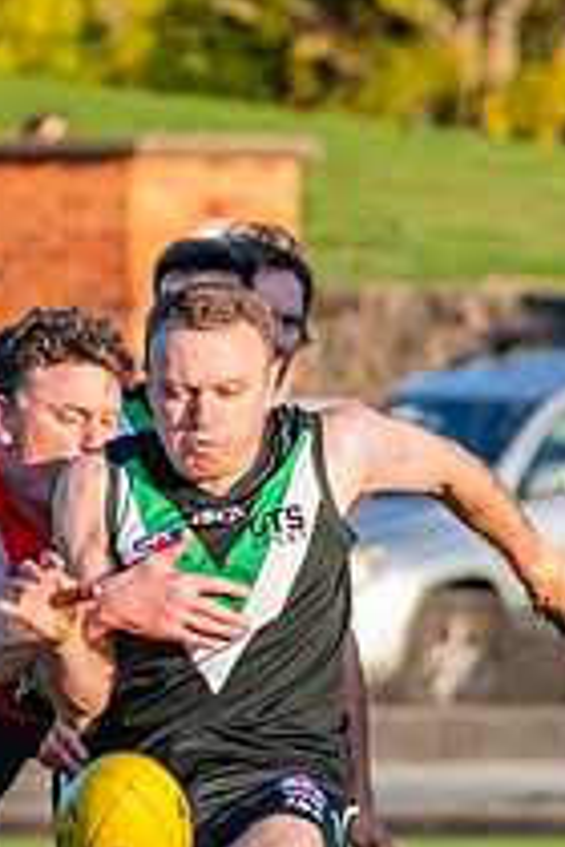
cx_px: 300
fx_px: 22245
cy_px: 765
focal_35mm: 945
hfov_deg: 1.5
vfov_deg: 2.2
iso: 800
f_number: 5.6
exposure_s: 1/1600
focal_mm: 190
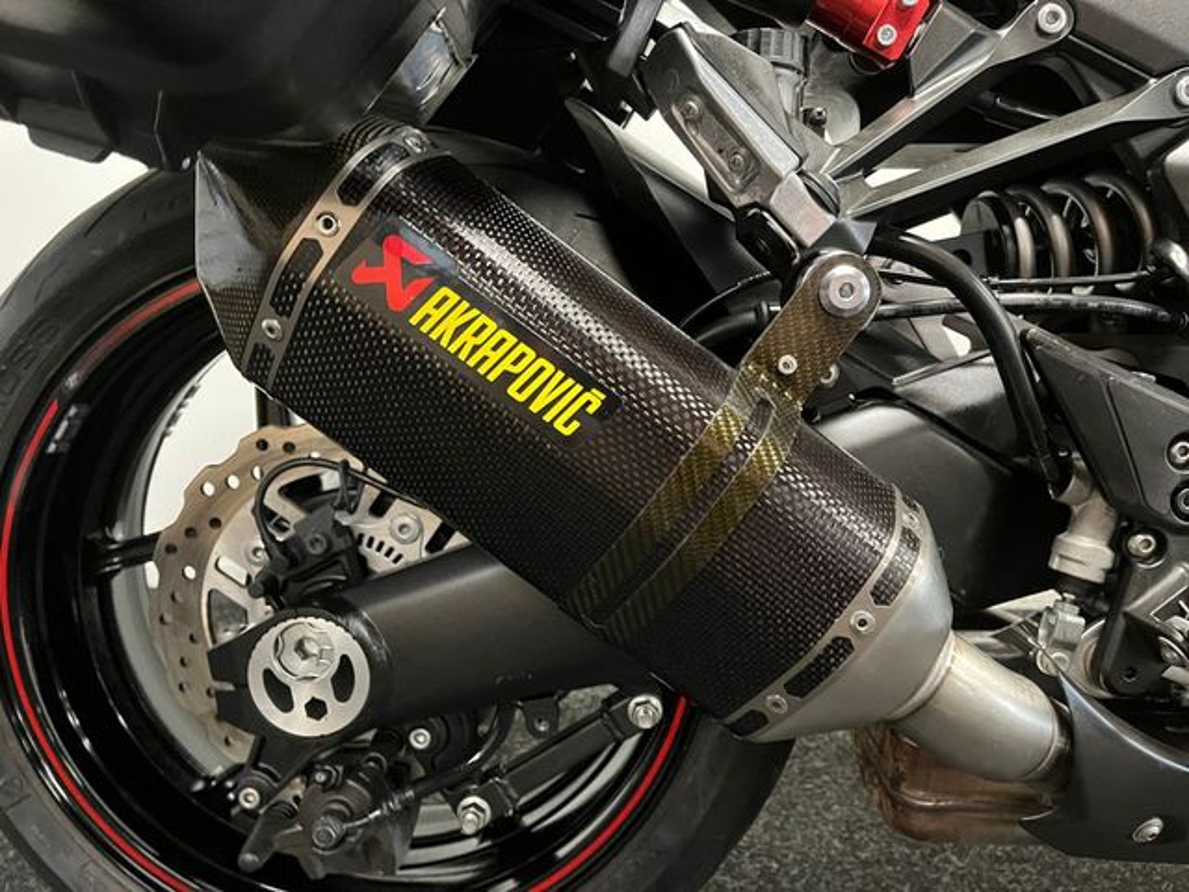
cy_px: 446
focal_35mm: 26
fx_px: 893
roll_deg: -0.3
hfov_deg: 67.3
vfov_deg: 53.1
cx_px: 594
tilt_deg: -10.8
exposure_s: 1/33
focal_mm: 5.1
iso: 500
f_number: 1.6
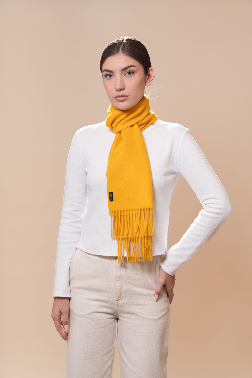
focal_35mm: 65
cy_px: 189
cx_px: 126
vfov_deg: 31.0
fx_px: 682
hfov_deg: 20.9
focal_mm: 65
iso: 200
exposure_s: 1/200
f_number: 7.1
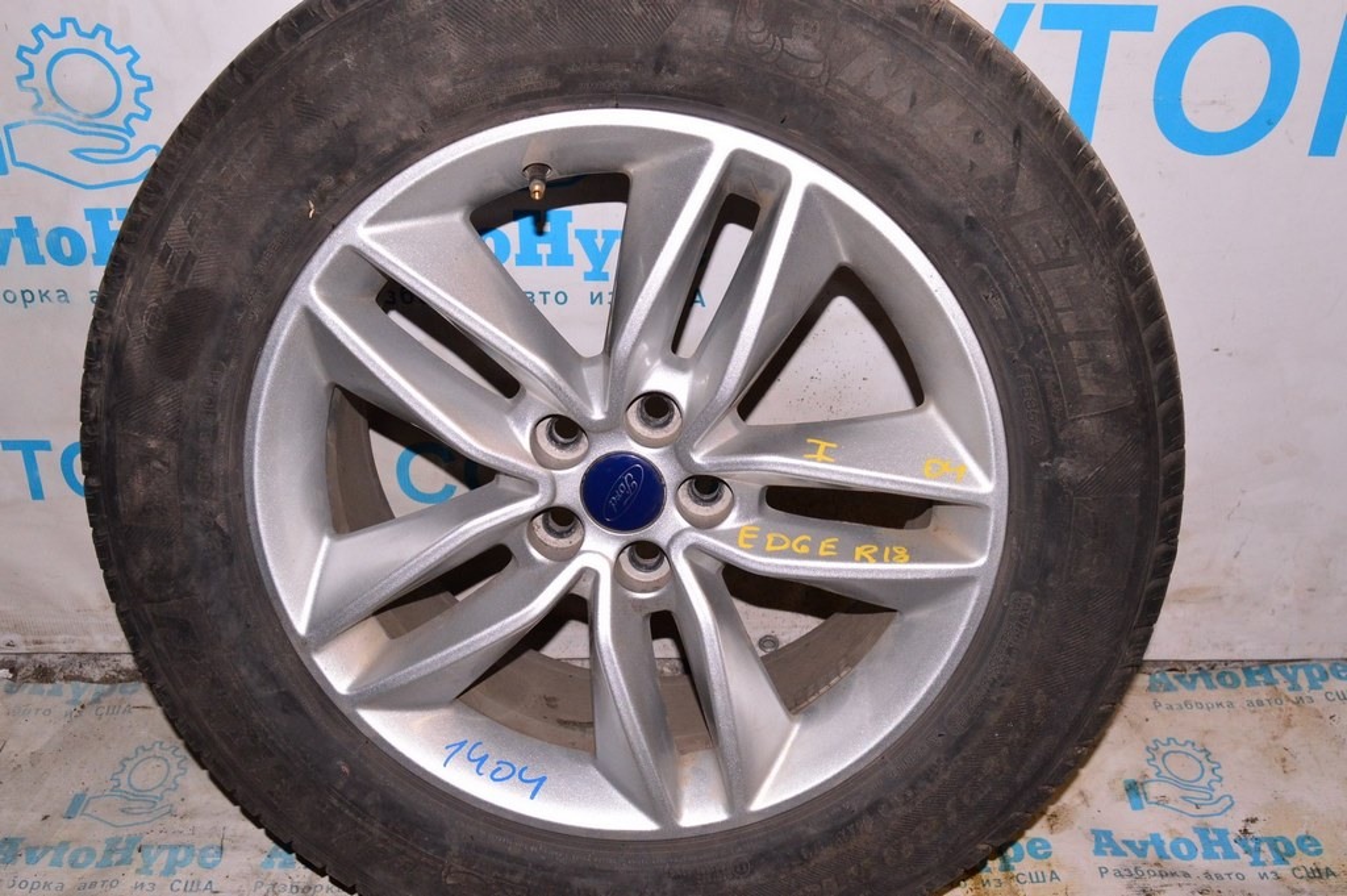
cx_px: 674
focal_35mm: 38
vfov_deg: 35.4
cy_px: 448
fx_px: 1402
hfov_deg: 51.3
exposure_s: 1/200
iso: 1600
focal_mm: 25
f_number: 8
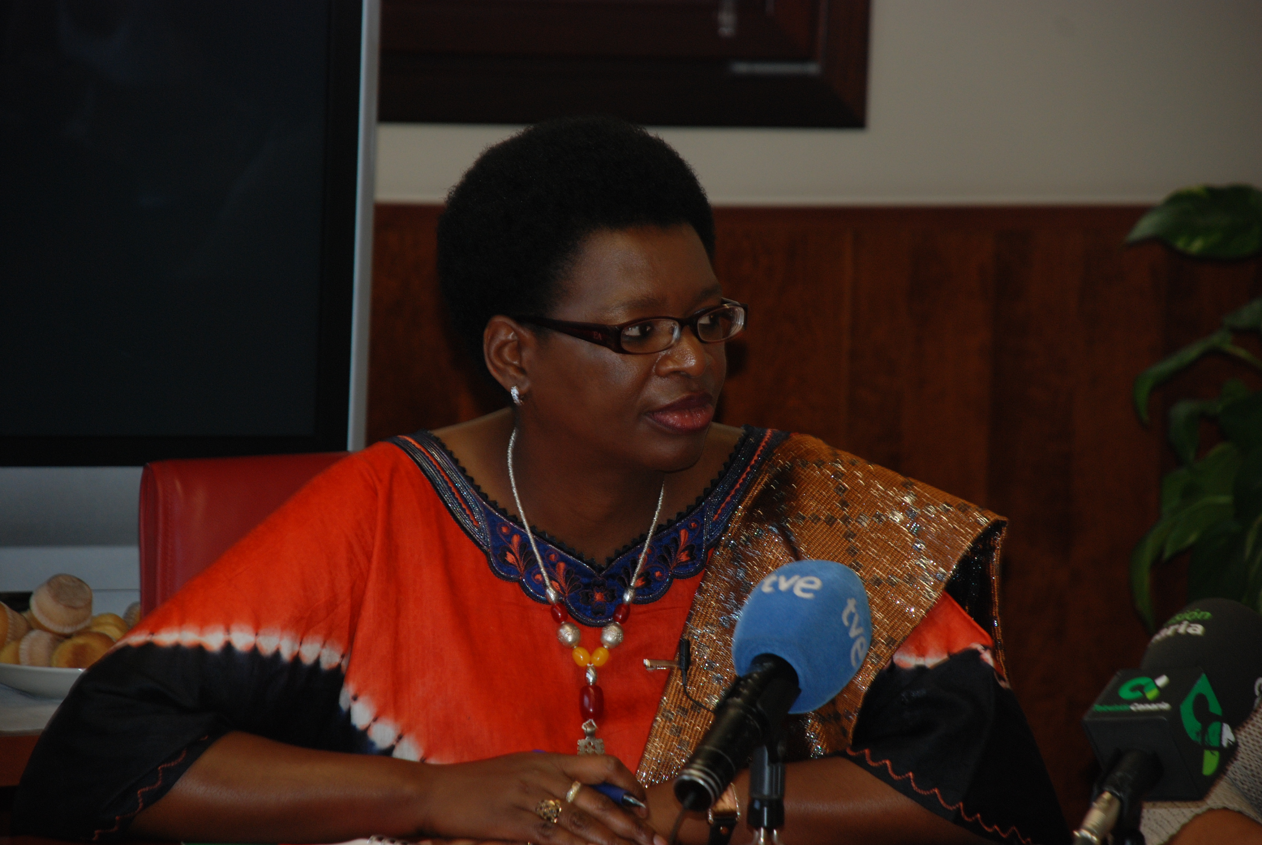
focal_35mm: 202
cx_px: 631
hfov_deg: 10.1
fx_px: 7107
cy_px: 422
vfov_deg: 6.8
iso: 320
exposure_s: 1/60
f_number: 5.6
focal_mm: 135
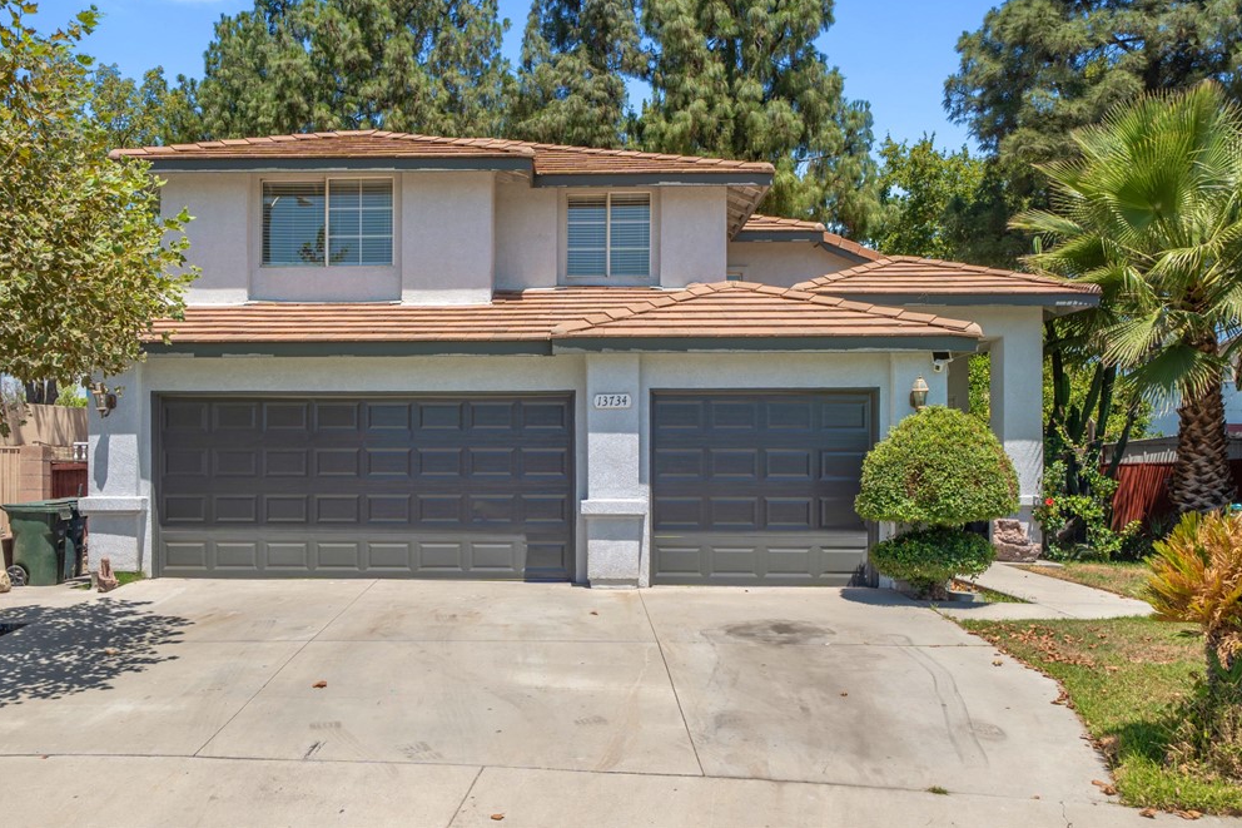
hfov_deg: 75.9
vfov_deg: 55.0
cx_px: 566
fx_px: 793
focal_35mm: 23
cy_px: 376
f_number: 6.3
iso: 200
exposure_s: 1/800
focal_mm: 21
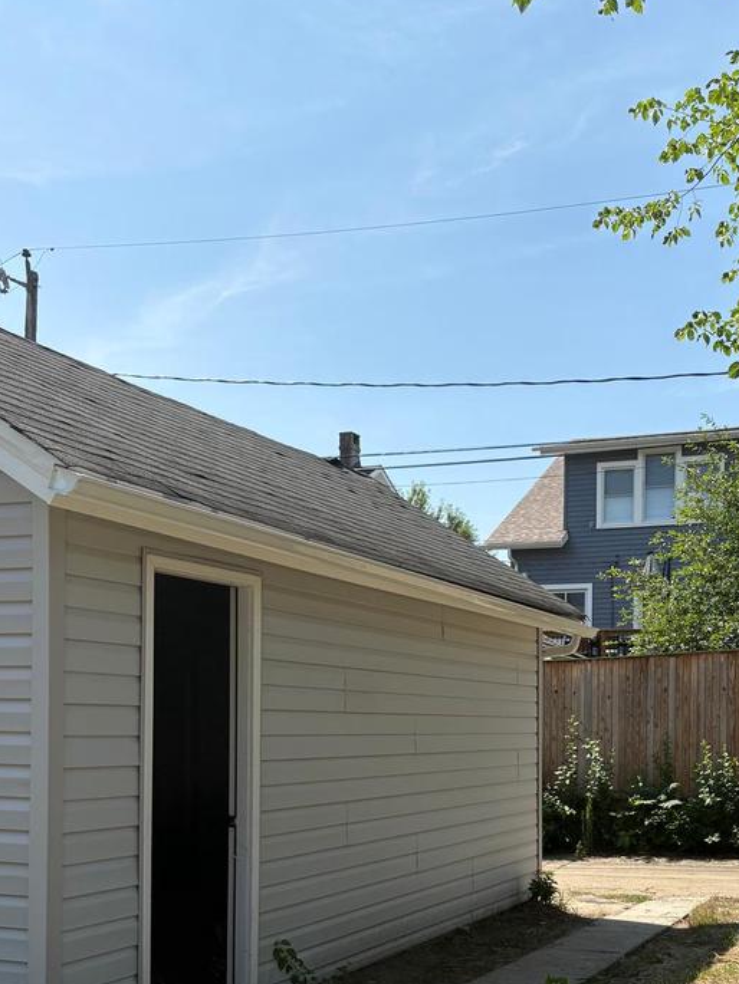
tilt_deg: +1.0
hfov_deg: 34.6
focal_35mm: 41
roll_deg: -0.2
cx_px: 531
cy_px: 713
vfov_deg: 44.5
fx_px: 1167
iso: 50
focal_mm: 5.96
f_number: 1.6
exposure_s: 1/3448
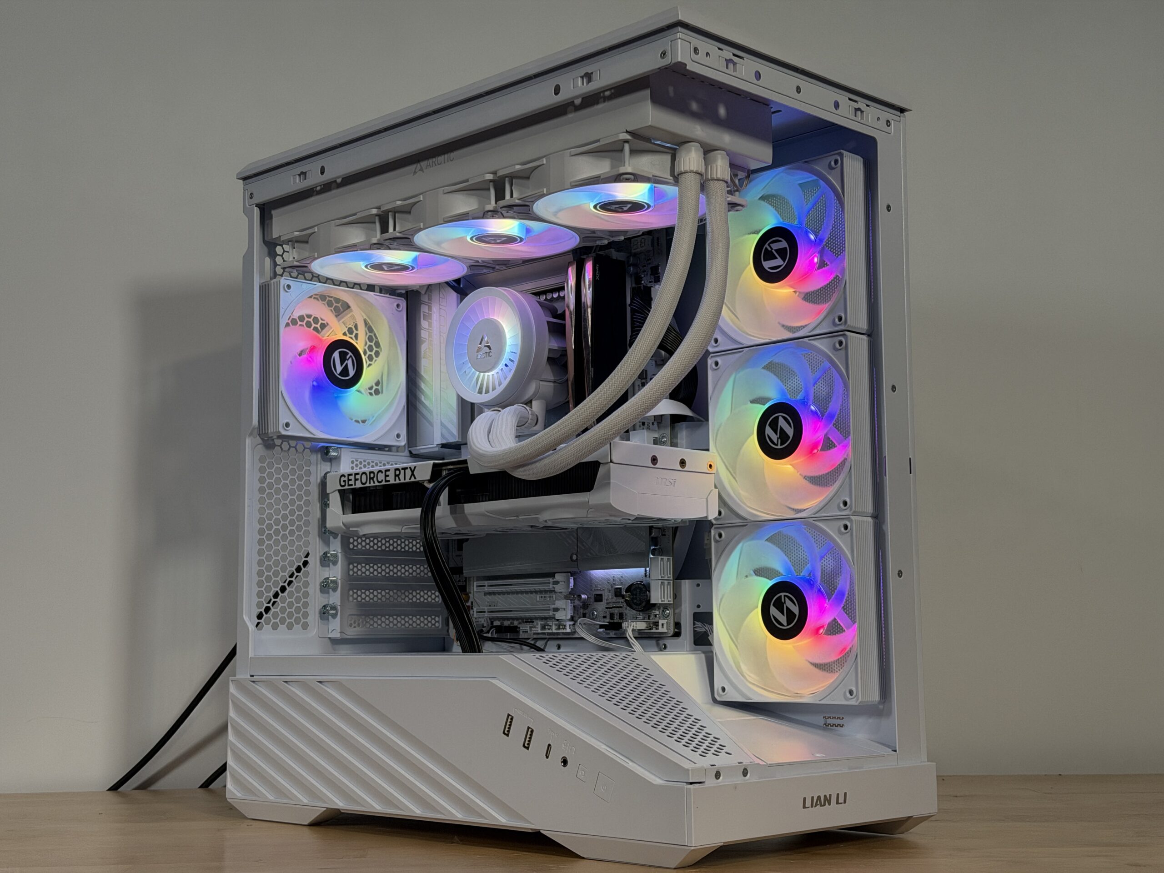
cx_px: 582
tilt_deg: +5.8
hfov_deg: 39.7
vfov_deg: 30.3
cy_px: 436
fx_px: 1614
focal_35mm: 48
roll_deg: +0.5
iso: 100
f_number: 1.78
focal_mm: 6.76
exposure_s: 1/206
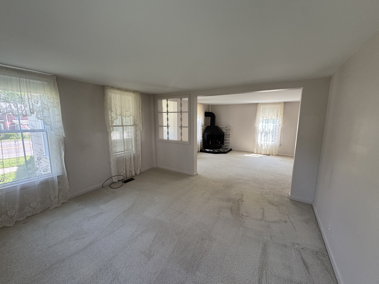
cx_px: 190
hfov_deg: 102.1
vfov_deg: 85.7
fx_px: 153
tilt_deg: -9.3
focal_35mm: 14
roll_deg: -1.0
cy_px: 142
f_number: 2.2
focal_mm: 2.22
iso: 160
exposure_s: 1/120
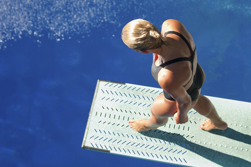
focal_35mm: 124
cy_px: 82
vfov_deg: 11.0
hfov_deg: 16.5
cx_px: 116
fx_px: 863
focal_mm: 70
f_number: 3.2
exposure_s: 1/640
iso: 100
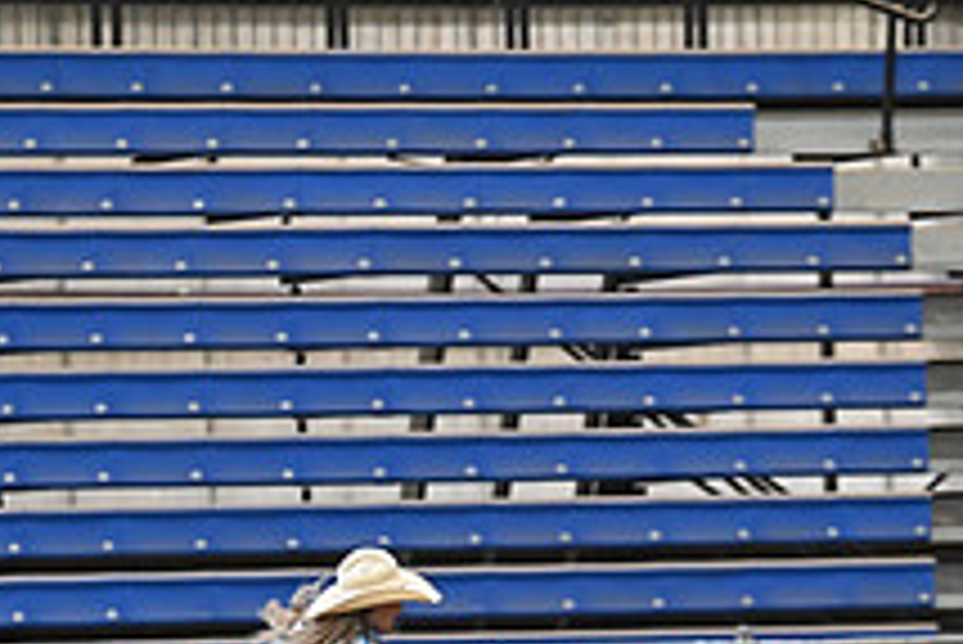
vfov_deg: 2.5
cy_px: 853
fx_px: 14481
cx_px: 410
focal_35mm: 541
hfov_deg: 3.8
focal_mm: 200
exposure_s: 1/250
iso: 3200
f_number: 4
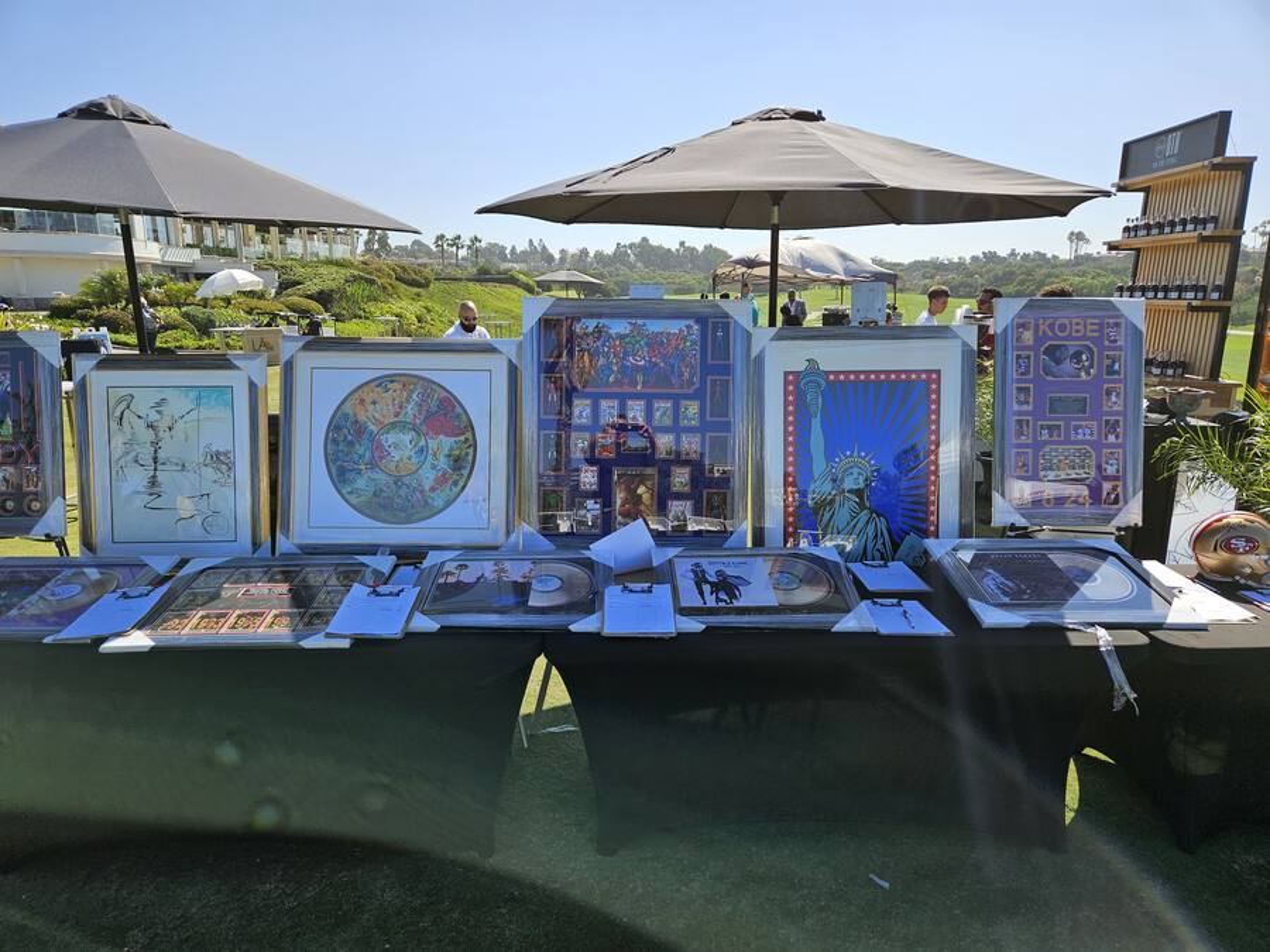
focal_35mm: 23
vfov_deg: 58.9
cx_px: 635
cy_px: 476
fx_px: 844
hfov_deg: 73.9
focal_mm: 5.4
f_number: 1.8
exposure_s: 1/1533
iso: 25
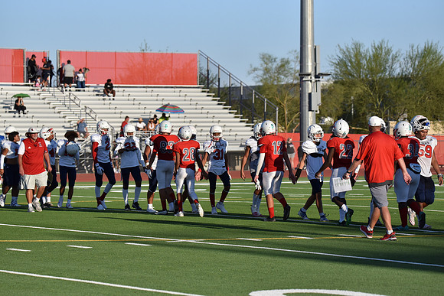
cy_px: 148
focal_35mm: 150
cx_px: 222
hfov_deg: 13.7
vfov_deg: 9.2
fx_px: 1850
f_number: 5.6
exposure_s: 1/4000
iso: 560
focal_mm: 150
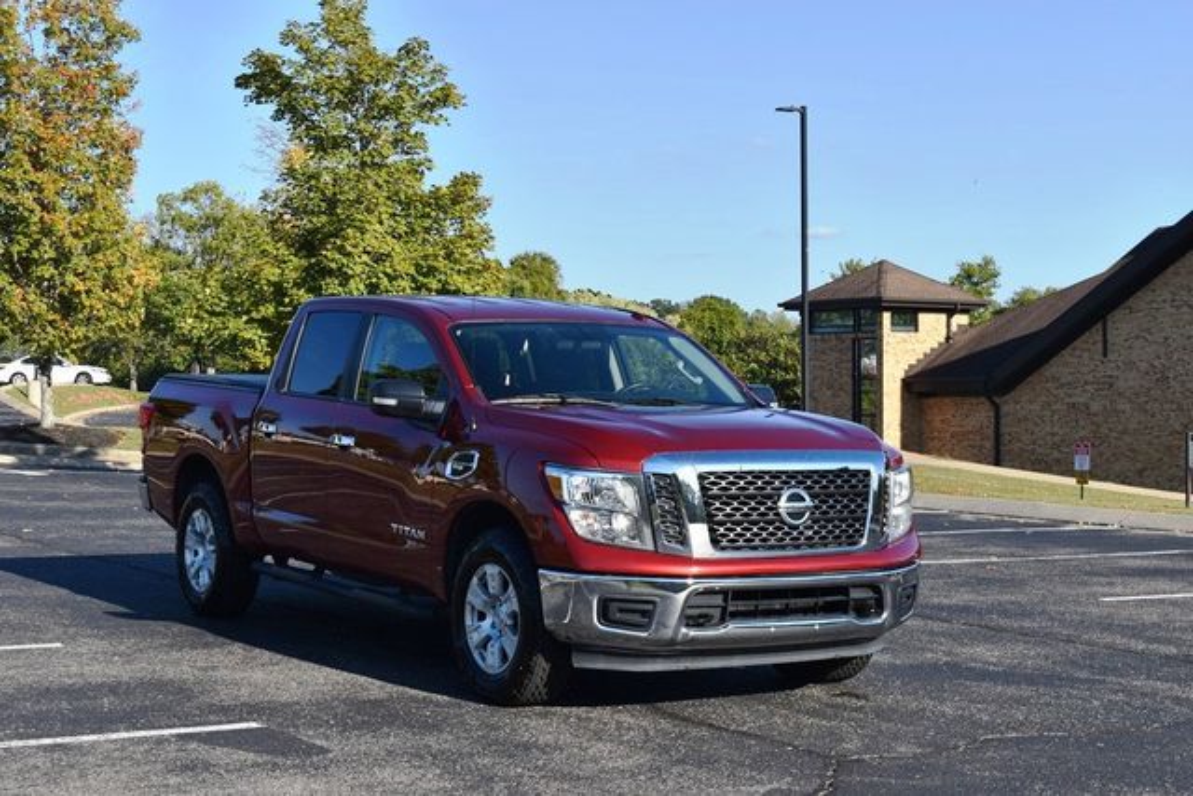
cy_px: 398
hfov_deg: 33.4
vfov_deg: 22.6
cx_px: 596
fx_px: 1989
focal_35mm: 60
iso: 100
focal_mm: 40
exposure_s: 1/320
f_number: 8
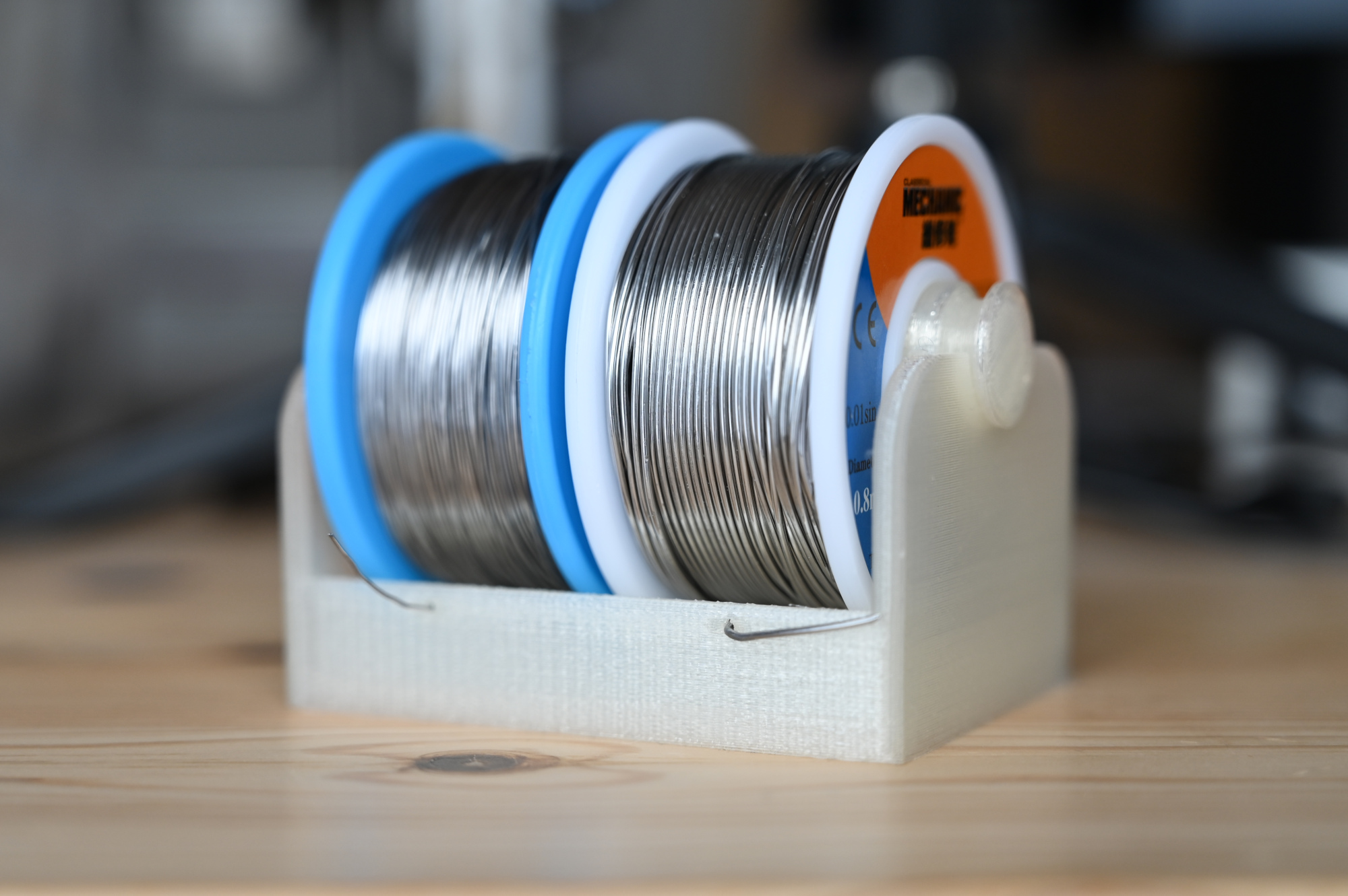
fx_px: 2021
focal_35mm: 54
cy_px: 448
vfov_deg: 25.0
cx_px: 674
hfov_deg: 36.9
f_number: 4
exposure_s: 1/250
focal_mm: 54
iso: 320
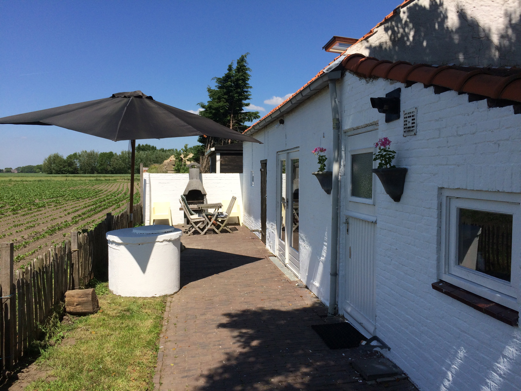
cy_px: 196
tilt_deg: -3.1
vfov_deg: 48.2
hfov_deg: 61.7
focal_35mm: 29
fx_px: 436
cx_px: 260
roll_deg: +0.0
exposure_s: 1/2740
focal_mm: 4.15
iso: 32
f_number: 2.2
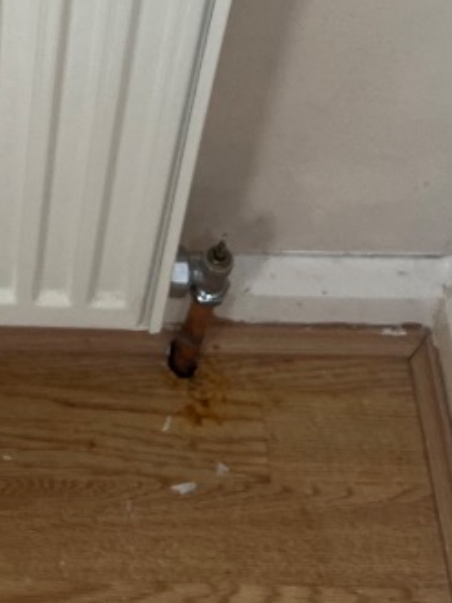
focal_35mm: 94
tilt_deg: -49.0
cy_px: -102
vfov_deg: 19.7
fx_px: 1637
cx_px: -80
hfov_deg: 15.2
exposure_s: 1/121
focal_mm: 5.7
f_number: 1.5
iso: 100
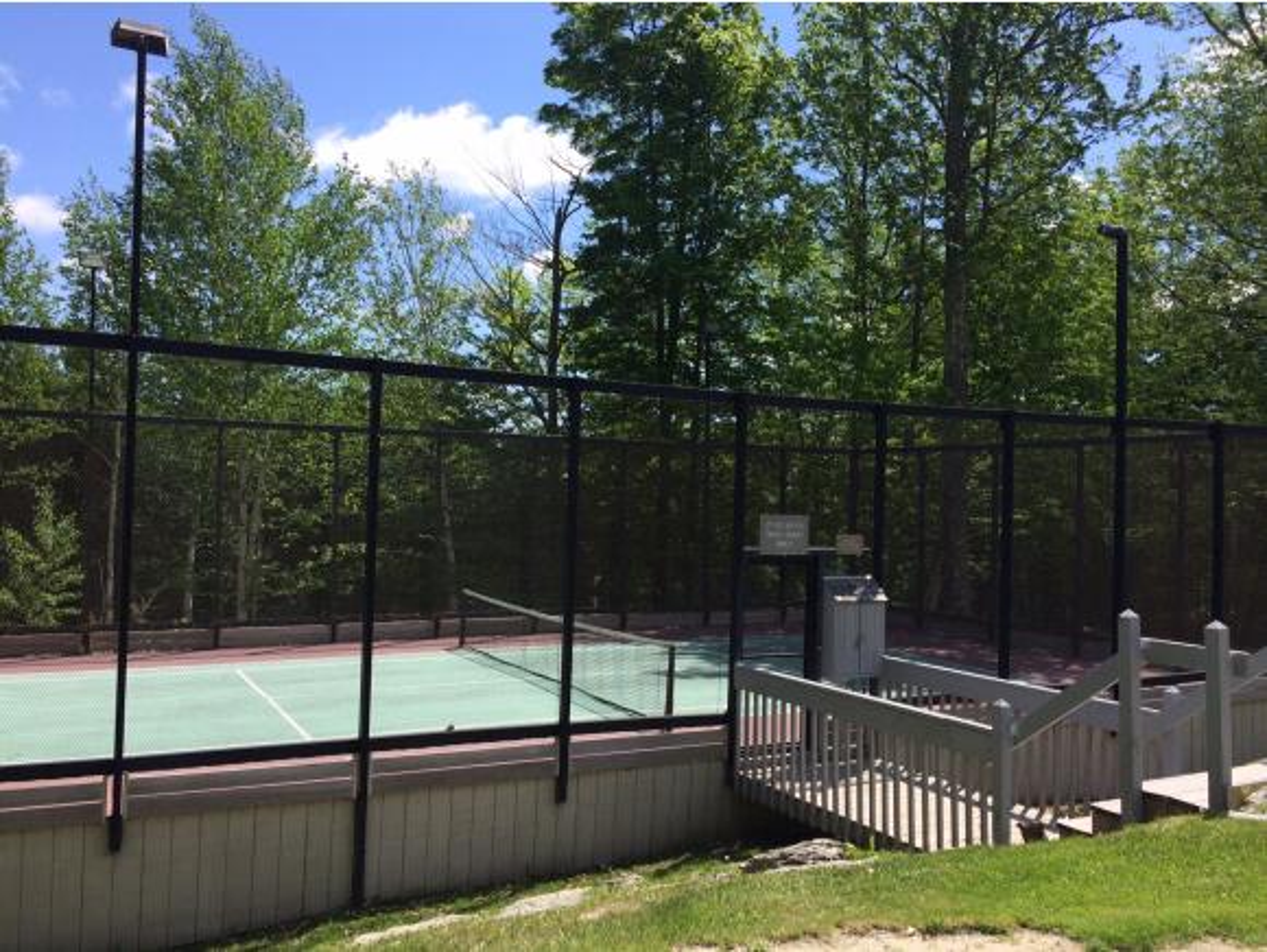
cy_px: 476
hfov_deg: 61.6
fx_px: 1062
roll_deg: -1.2
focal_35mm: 29
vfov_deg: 48.3
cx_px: 634
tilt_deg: +0.4
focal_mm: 4.15
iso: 32
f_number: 2.2
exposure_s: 1/1466
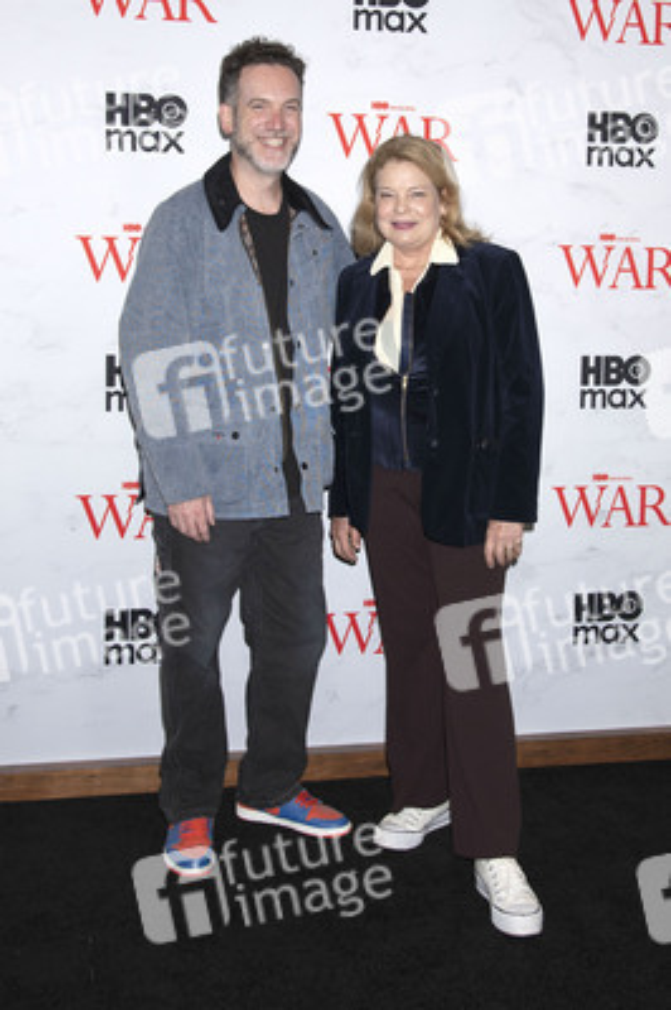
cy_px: 505
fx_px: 952
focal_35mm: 34
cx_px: 336
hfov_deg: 38.8
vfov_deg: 55.8
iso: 640
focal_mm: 34
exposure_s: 1/200
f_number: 5.6
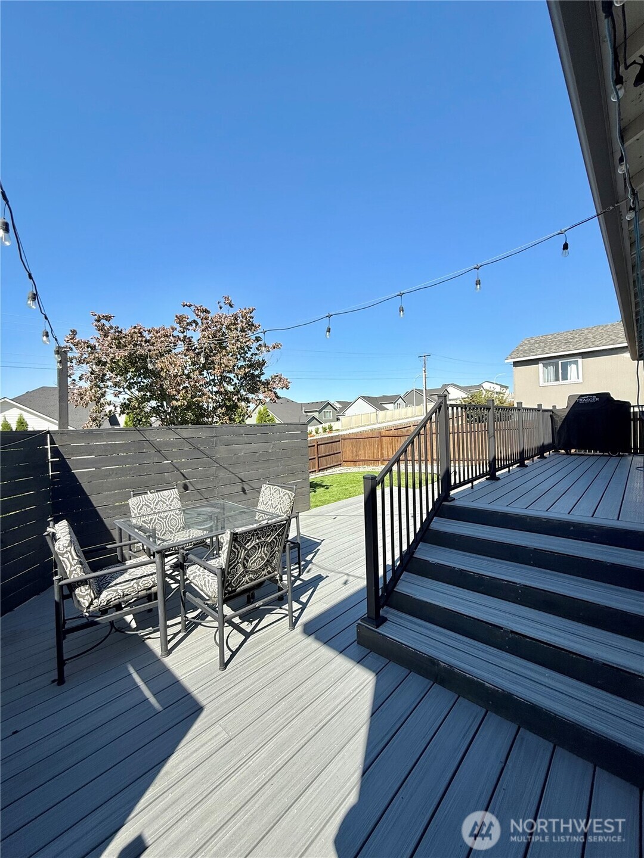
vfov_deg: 102.1
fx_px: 347
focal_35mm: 14
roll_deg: +1.9
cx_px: 322
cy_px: 429
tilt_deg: +0.6
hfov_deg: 85.7
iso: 50
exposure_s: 1/1901
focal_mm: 2.22
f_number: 2.2
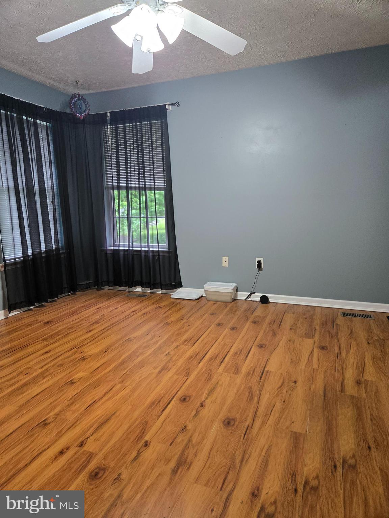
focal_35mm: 23
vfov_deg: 73.9
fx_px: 345
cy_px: 259
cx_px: 194
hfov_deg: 58.9
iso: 320
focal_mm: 5.4
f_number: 1.8
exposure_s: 1/120
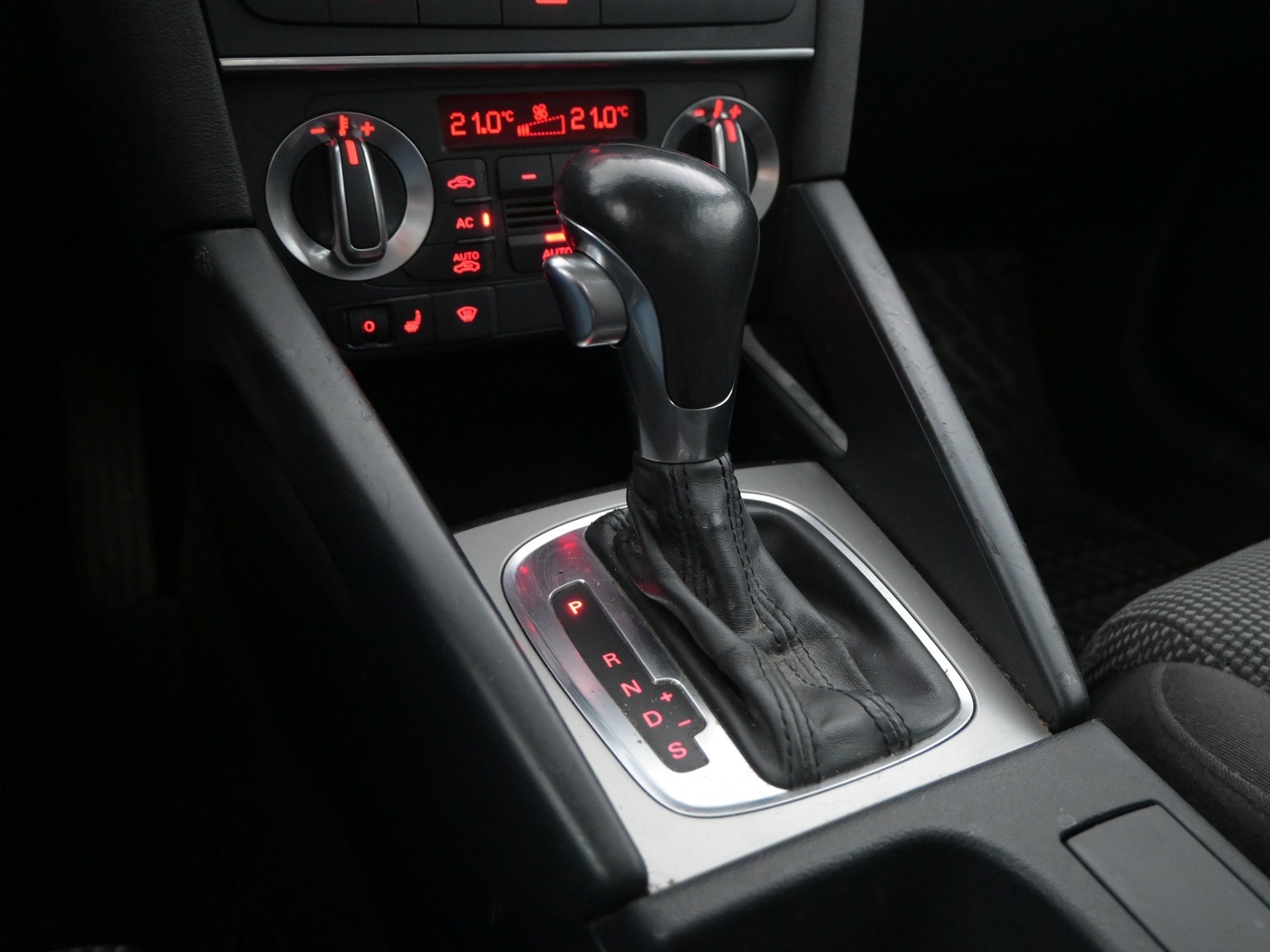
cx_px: 705
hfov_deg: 58.5
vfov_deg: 45.6
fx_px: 1131
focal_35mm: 31
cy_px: 473
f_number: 3.8
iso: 4000
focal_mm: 18.5
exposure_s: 1/30
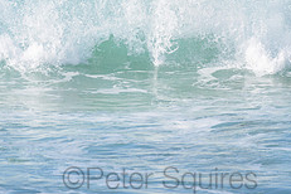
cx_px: 160
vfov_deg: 1.1
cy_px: -31
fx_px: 10128
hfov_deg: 1.6
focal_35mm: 1253
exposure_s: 1/2000
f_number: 5.6
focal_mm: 500
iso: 250
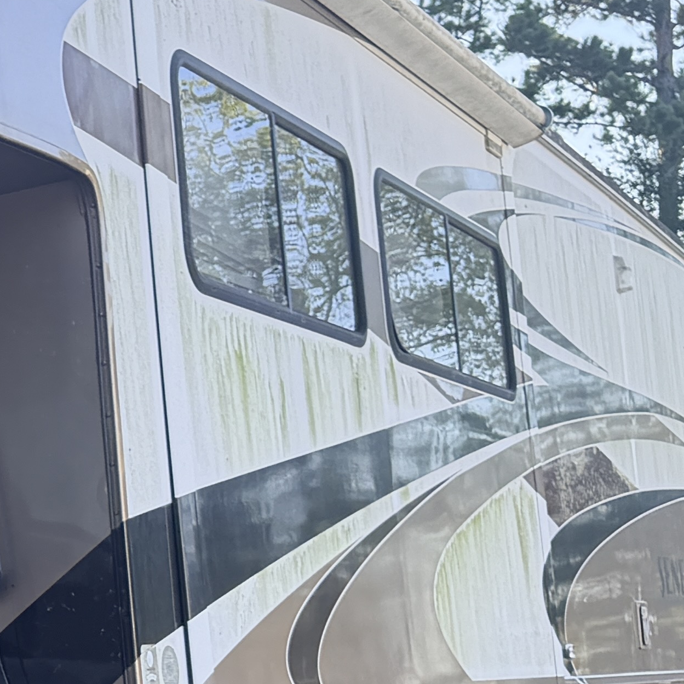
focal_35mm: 97
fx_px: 2168
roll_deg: -1.2
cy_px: 543
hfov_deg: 15.8
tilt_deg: +1.8
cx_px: -464
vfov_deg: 17.8
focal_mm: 6.76
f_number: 1.78
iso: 100
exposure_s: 1/822
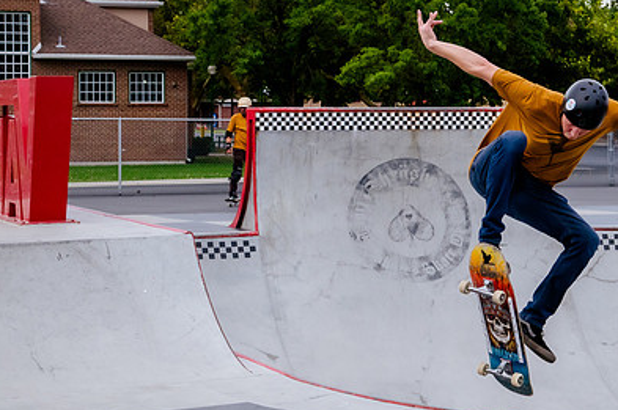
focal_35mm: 107
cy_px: 124
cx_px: 398
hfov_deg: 19.1
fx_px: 1835
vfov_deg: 12.7
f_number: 9
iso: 2500
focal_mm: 62
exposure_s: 1/400
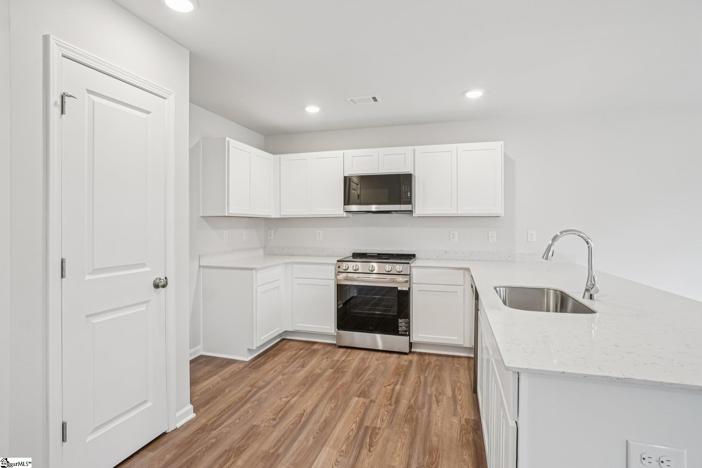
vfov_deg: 67.4
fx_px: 351
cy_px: 234
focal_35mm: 18
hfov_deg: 90.0
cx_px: 351
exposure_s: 1/15
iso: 400
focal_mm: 12
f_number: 8
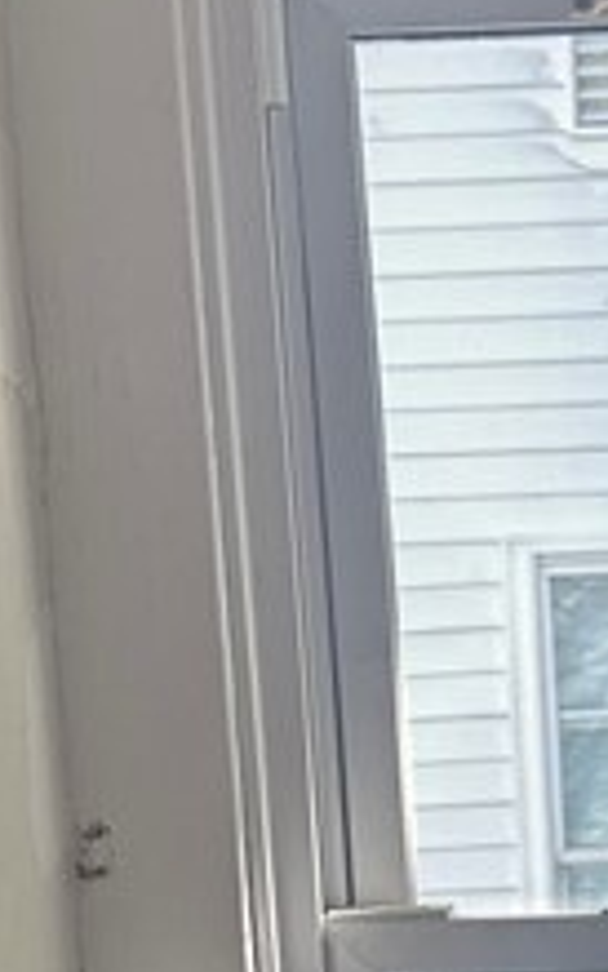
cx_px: 808
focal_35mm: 119
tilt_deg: -6.8
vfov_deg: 17.0
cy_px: 1074
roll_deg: +2.2
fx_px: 3153
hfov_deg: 10.7
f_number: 1.78
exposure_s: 1/162
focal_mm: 6.86
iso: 64
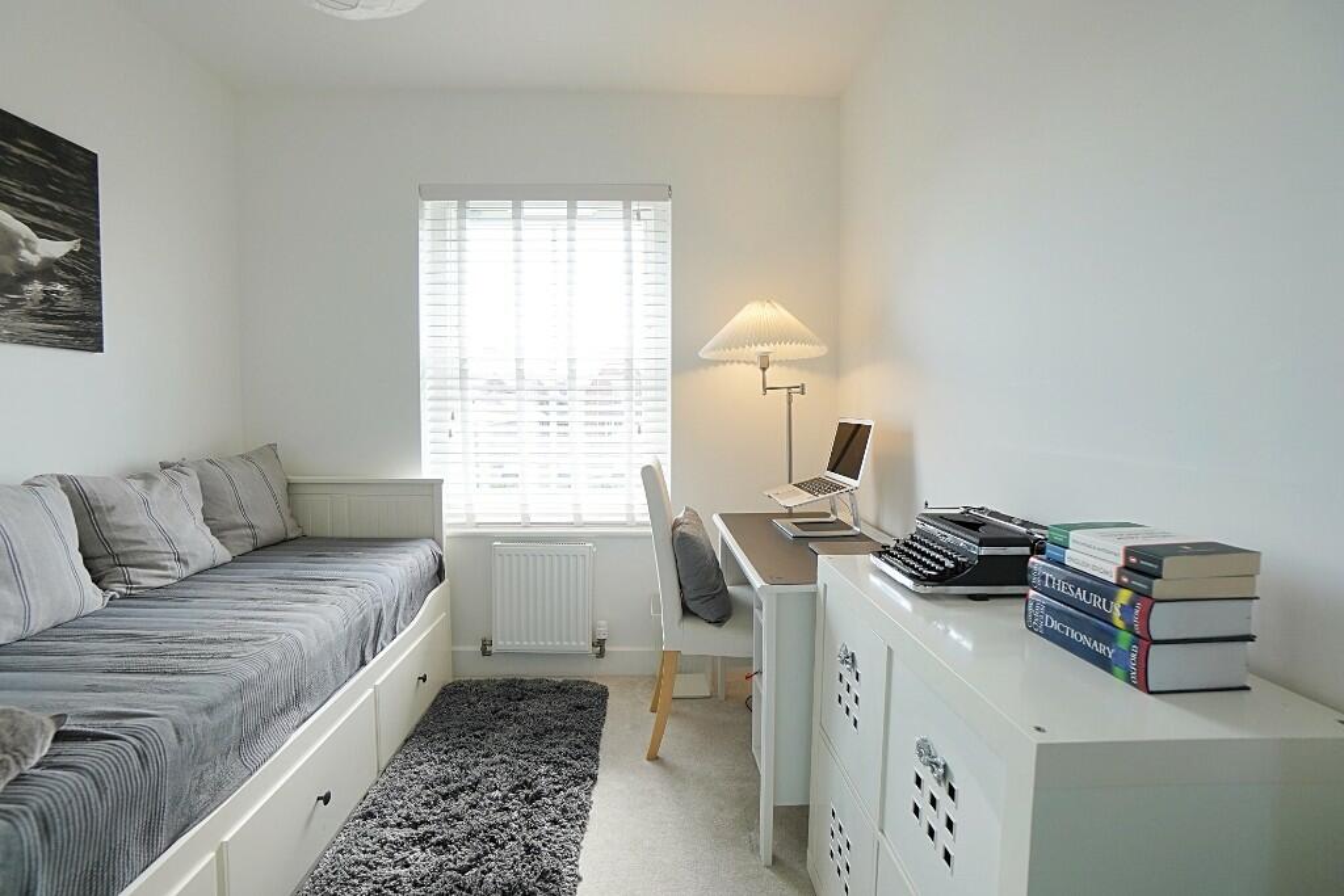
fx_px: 560
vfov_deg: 77.3
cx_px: 672
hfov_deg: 100.4
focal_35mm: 15
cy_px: 448
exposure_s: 1/80
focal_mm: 10
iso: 400
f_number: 5.6
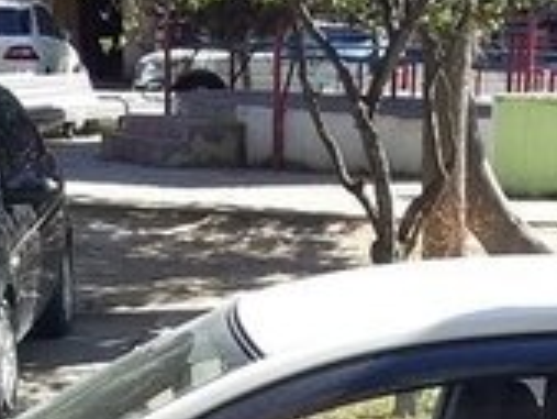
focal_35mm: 121
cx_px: 349
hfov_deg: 16.2
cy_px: 744
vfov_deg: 11.4
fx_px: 1948
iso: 40
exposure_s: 1/486
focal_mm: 3.3
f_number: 2.2
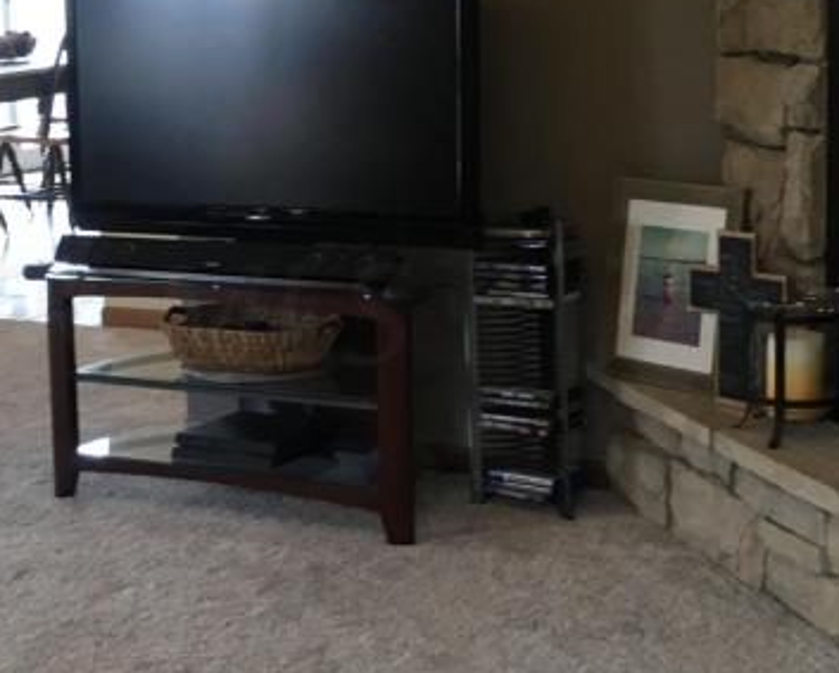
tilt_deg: -10.4
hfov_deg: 22.9
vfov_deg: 18.7
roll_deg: +3.1
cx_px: 169
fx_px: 2038
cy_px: 314
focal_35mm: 82
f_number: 2.2
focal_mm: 4.15
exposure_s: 1/30
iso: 64
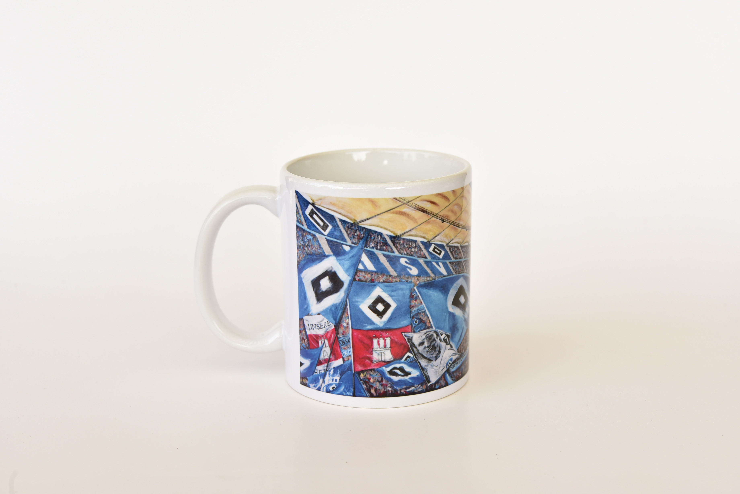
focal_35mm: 60
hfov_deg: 33.4
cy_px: 247
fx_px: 1234
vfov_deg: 22.6
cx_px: 370
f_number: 8
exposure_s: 1/125
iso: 400
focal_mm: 60
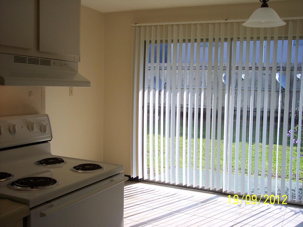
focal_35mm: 39
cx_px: 152
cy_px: 114
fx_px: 341
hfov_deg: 47.9
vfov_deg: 36.8
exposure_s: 1/350
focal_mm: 8
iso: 100
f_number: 3.4
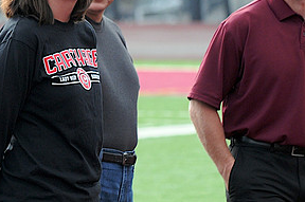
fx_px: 3197
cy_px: 95
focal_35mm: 378
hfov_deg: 5.5
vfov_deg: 3.6
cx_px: 65
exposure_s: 1/1000
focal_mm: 125
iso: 500
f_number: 4
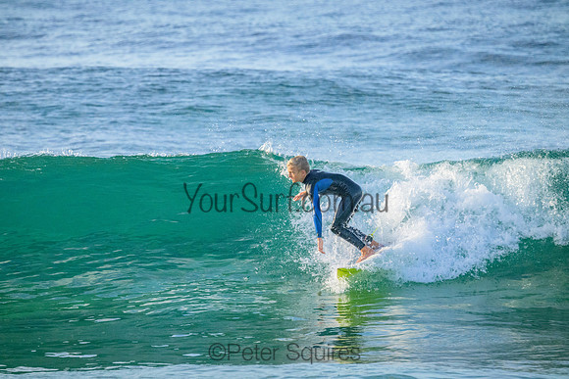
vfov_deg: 2.5
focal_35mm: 560
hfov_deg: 3.7
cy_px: 190
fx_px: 8853
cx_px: 284
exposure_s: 1/2000
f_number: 11
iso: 5000
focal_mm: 560
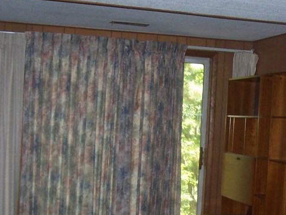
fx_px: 636
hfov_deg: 25.3
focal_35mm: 77
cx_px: 180
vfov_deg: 19.0
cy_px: 163
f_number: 2.8
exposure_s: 1/60
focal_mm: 5.6
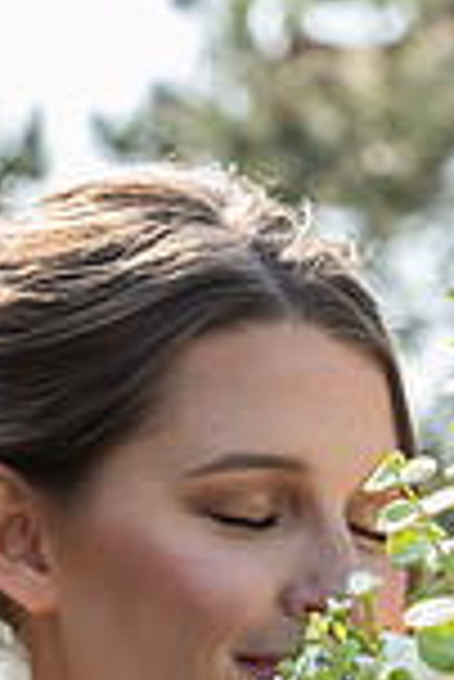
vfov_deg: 10.4
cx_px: 346
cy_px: 847
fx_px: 3661
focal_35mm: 194
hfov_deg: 7.1
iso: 80
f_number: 4.5
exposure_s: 1/160
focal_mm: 65
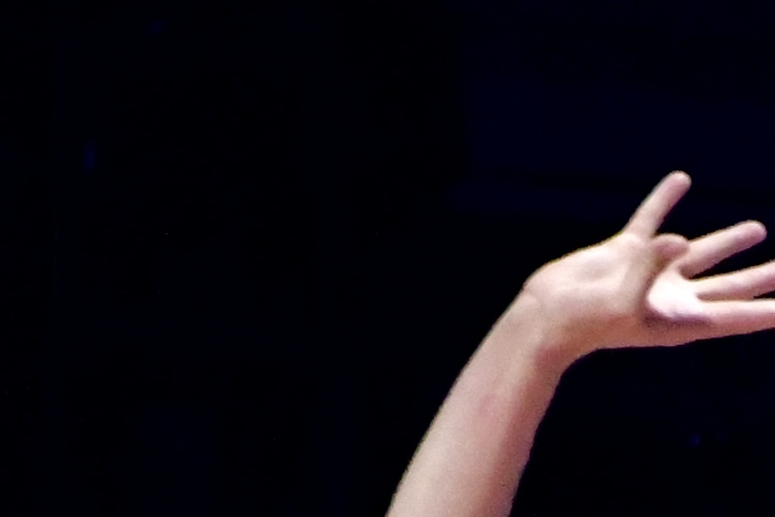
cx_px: 432
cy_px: 1136
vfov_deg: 0.6
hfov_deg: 0.9
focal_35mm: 2289
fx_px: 49273
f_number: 5.6
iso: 5000
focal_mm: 300
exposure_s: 1/800
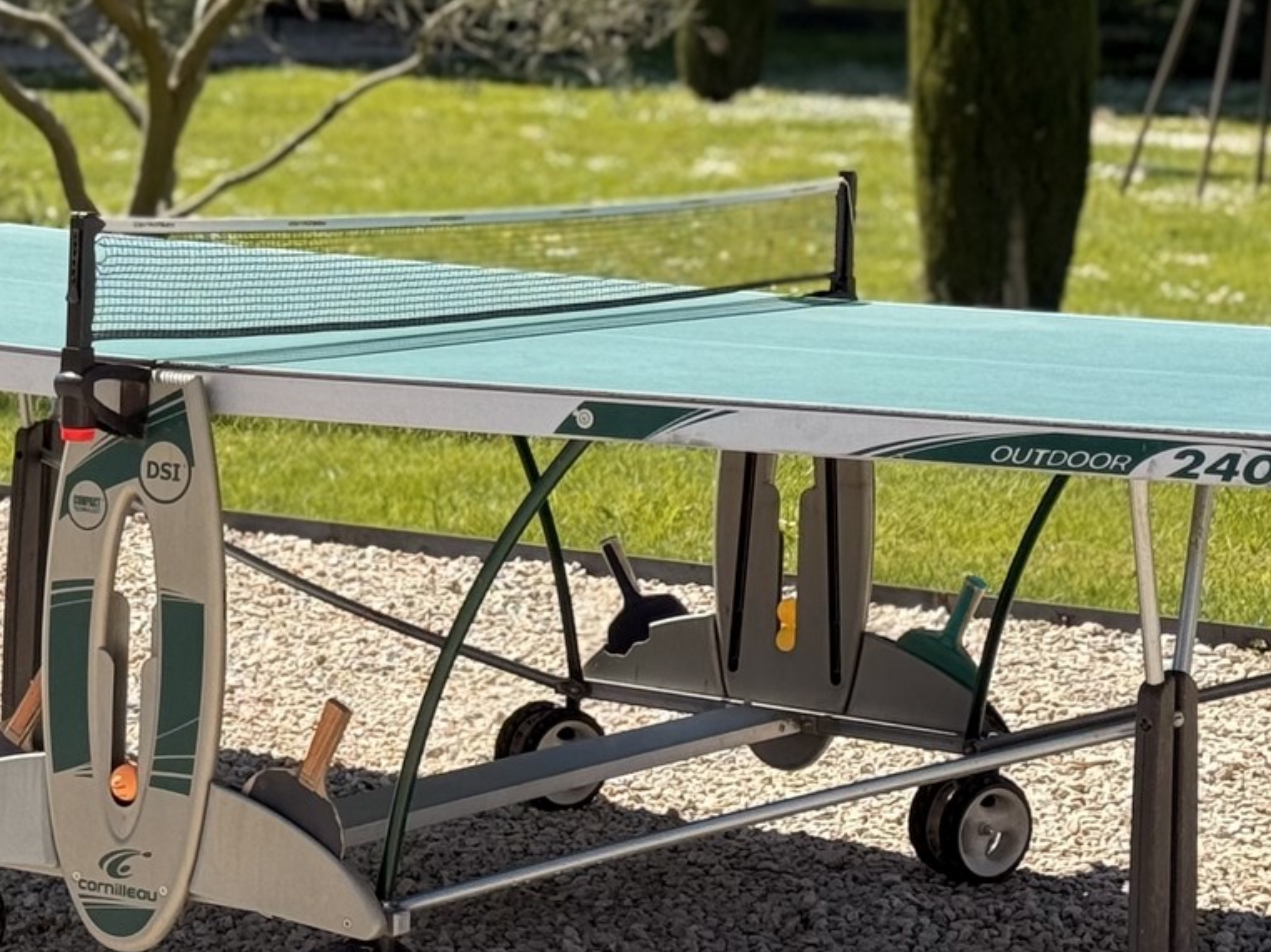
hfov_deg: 16.2
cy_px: 17
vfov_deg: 12.1
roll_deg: +0.6
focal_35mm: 121
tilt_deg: -1.9
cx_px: 224
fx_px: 4441
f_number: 1.78
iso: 80
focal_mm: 6.76
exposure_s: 1/3378
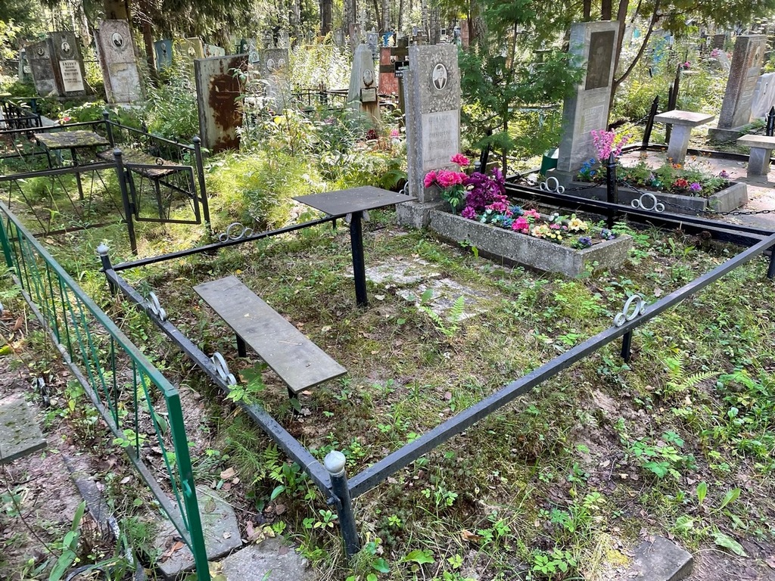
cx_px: 388
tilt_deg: -17.6
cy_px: 290
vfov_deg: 53.1
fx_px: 582
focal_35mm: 26
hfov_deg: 67.3
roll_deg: -2.8
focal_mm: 4.2
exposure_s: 1/121
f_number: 1.6
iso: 80
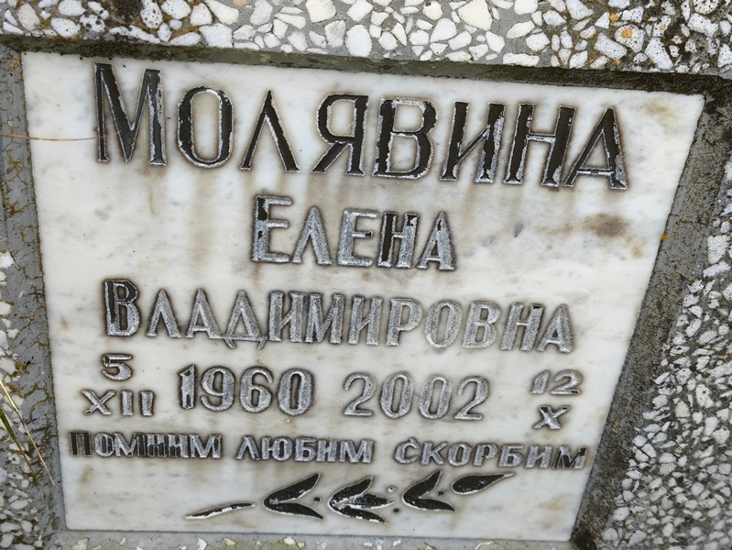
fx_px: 1058
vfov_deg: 29.1
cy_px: 275
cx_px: 366
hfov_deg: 38.2
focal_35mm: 50
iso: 50
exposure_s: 1/185
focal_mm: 4.71
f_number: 1.7
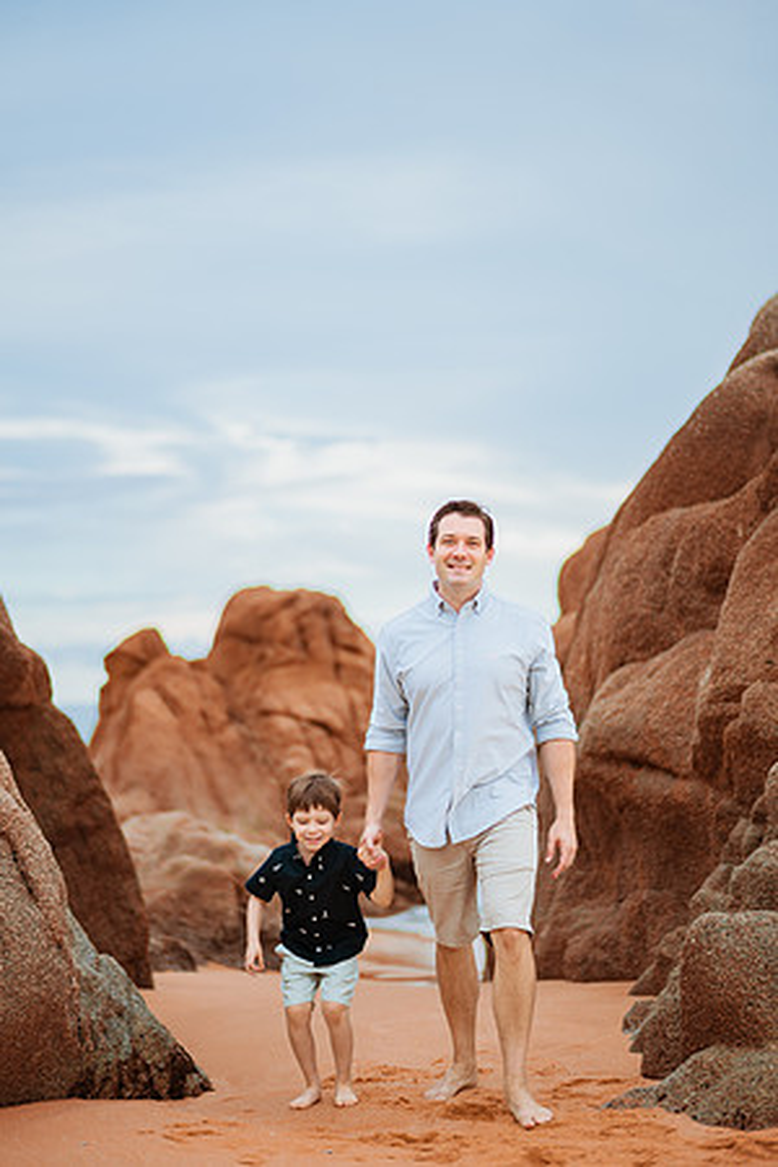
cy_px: 584
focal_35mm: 58
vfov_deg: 34.5
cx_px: 389
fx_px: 1880
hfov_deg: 23.4
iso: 100
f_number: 1.6
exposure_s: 1/500
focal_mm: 58
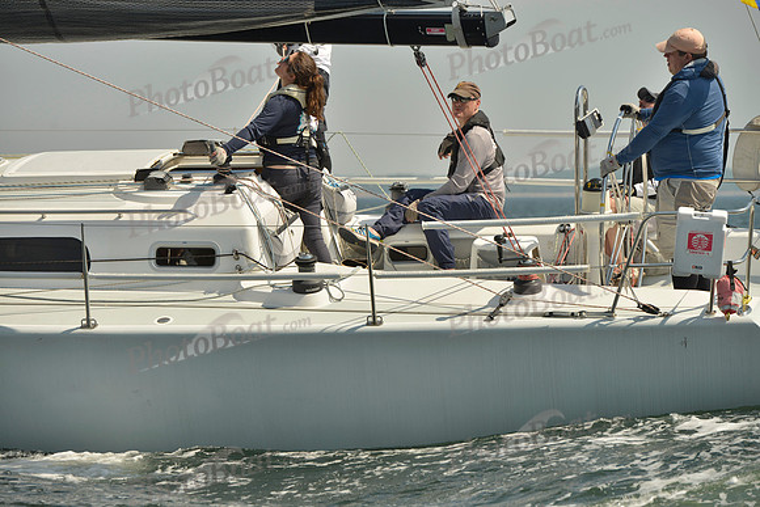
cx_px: 380
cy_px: 254
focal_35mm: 180
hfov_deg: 11.4
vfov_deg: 7.6
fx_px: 3801
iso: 200
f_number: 8
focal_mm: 180
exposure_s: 1/1250
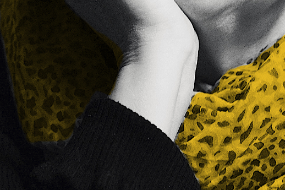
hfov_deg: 7.4
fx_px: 2200
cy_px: -80
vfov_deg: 4.9
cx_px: 207
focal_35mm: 278
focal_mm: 50
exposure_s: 1/38
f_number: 2
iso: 400
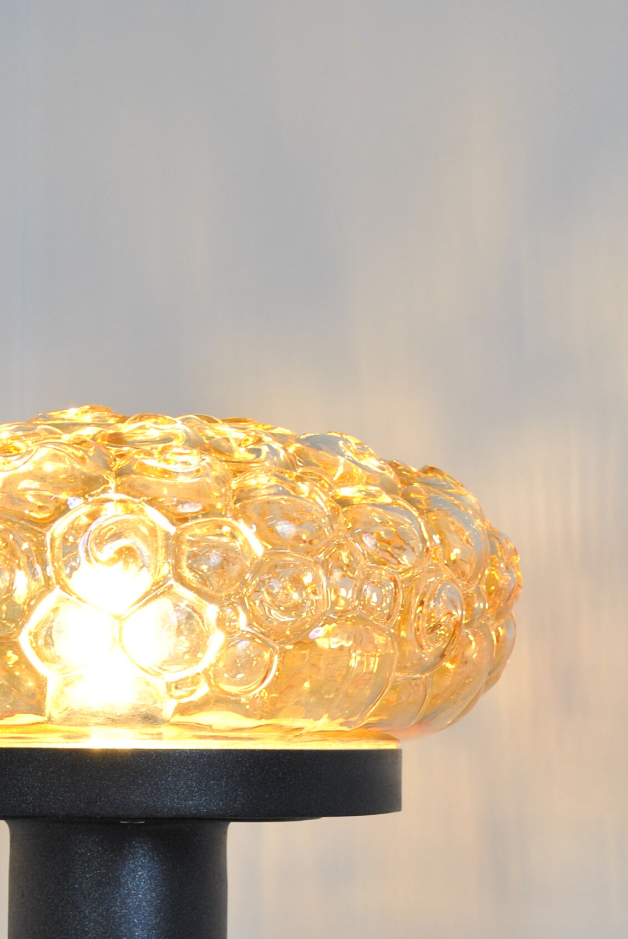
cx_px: 151
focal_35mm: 103
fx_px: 2688
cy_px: 937
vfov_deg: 19.3
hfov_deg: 13.3
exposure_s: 1/40
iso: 200
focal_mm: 30
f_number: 6.3
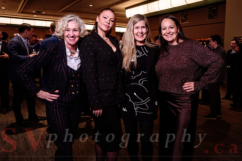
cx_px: 141
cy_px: 67
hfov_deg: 55.8
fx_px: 227
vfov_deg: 39.0
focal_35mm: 34
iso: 1600
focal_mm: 29
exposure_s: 1/80
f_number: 4
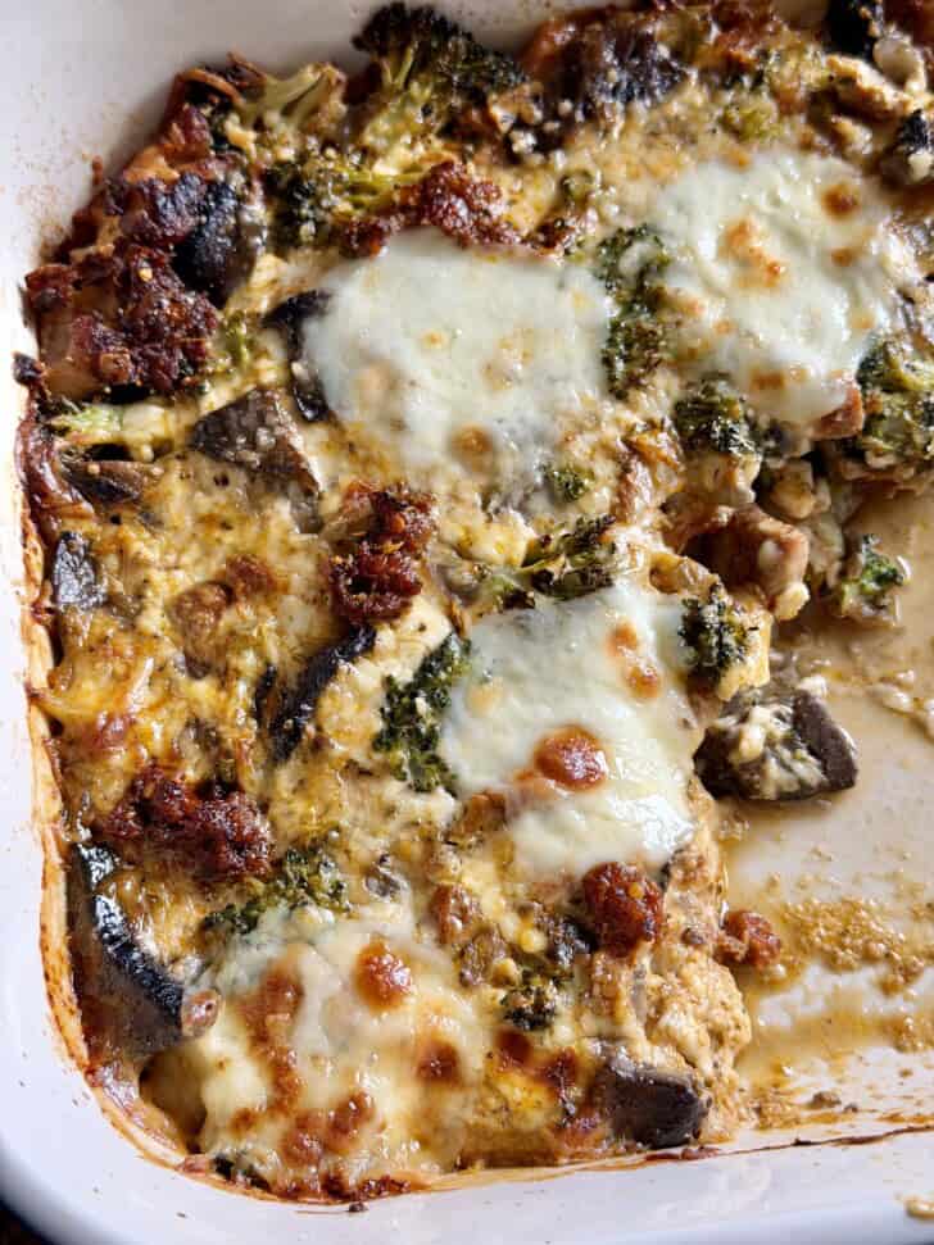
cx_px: 467
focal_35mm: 48
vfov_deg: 39.7
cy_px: 622
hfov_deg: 30.3
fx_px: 1727
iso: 200
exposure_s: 1/60
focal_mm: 6.8
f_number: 1.8
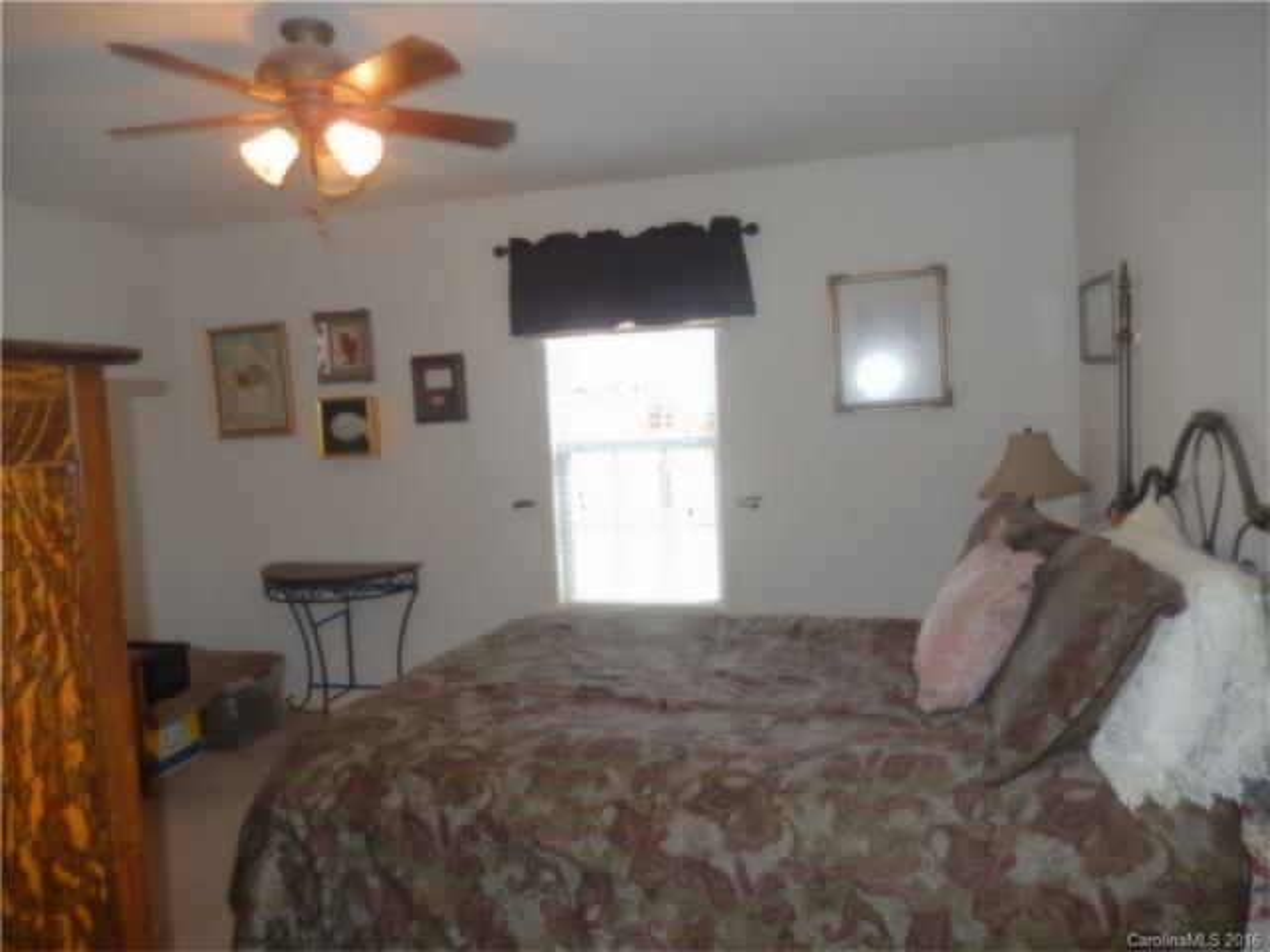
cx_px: 635
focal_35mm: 25
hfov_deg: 69.4
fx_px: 917
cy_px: 476
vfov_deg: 54.9
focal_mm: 4.5
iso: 200
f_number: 3.4
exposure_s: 1/30
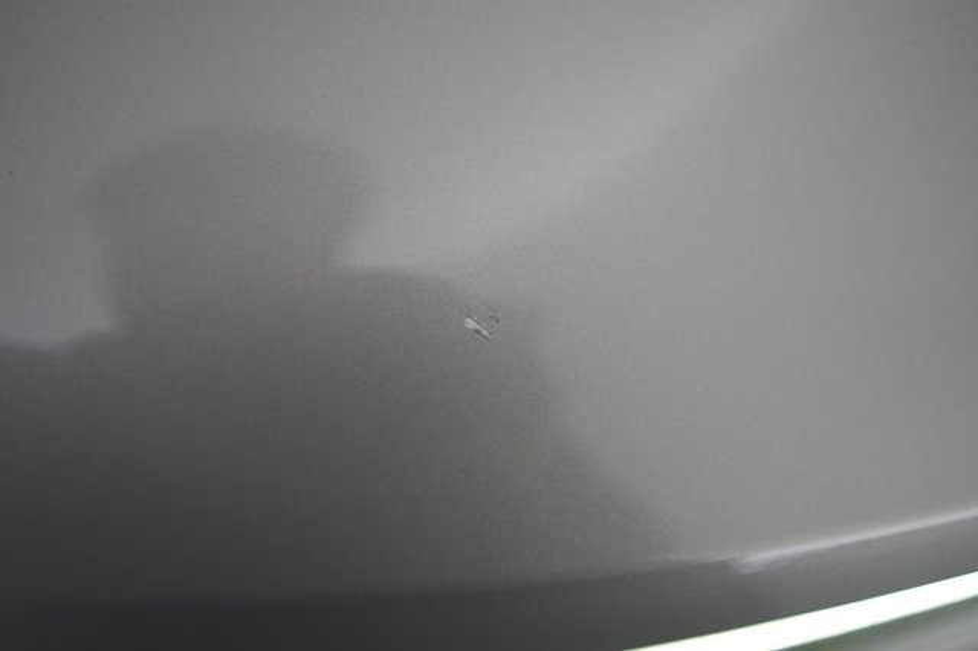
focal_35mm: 28
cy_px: 326
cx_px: 489
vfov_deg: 46.4
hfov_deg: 65.5
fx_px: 760
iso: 2000
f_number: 2.8
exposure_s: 1/160
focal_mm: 28
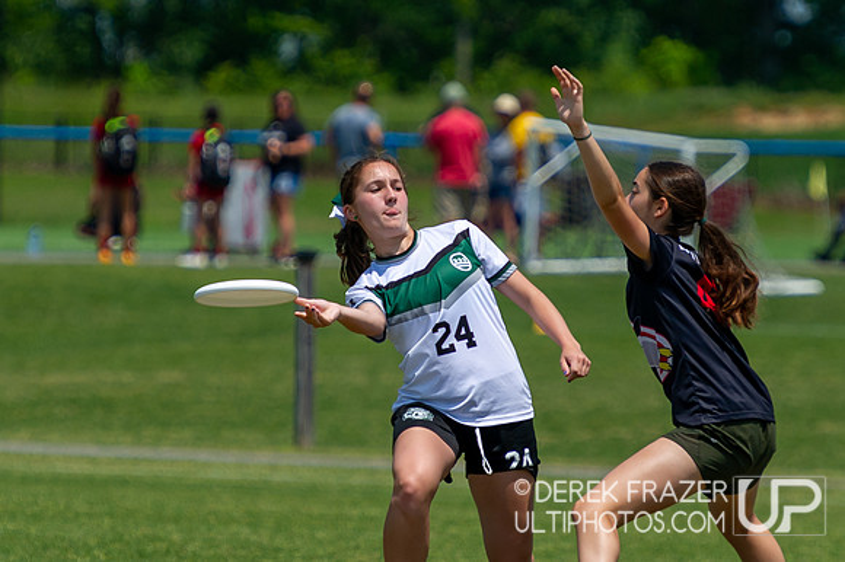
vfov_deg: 2.6
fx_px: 12323
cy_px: 247
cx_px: 429
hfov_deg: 3.9
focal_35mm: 525
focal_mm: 230
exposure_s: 1/2500
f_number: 4
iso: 200
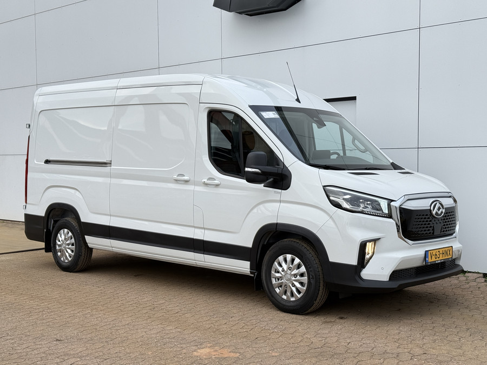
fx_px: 675
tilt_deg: -1.4
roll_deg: +0.4
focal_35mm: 48
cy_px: 182
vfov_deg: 30.3
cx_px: 244
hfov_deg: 39.7
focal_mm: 6.76
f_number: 1.78
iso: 64
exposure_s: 1/706
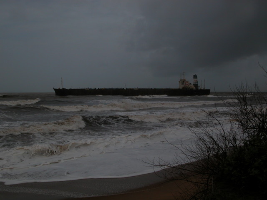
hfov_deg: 44.8
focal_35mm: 42
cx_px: 134
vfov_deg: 34.3
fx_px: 324
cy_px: 100
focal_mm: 10.7
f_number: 5.2
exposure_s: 1/4000
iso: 100
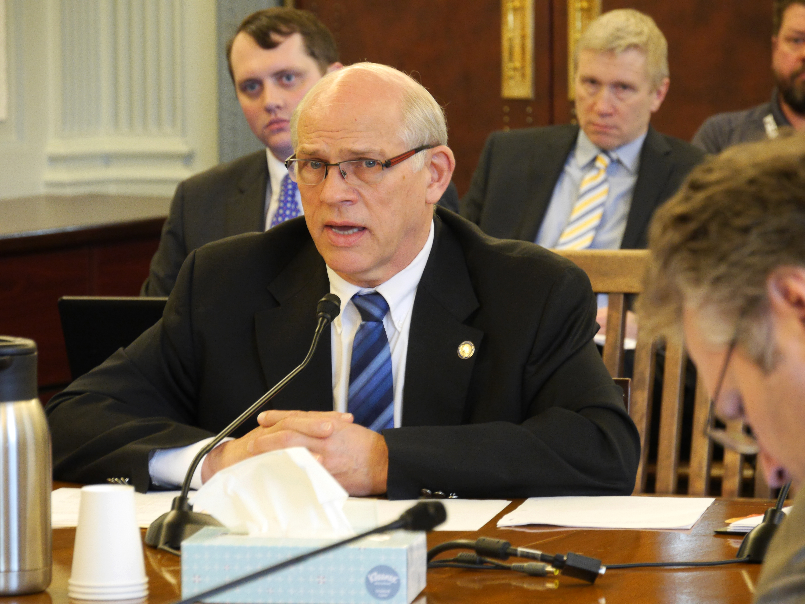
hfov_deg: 9.7
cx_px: 402
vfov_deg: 7.3
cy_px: 302
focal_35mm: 204
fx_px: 4744
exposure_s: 1/8
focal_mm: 102
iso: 1600
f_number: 7.1
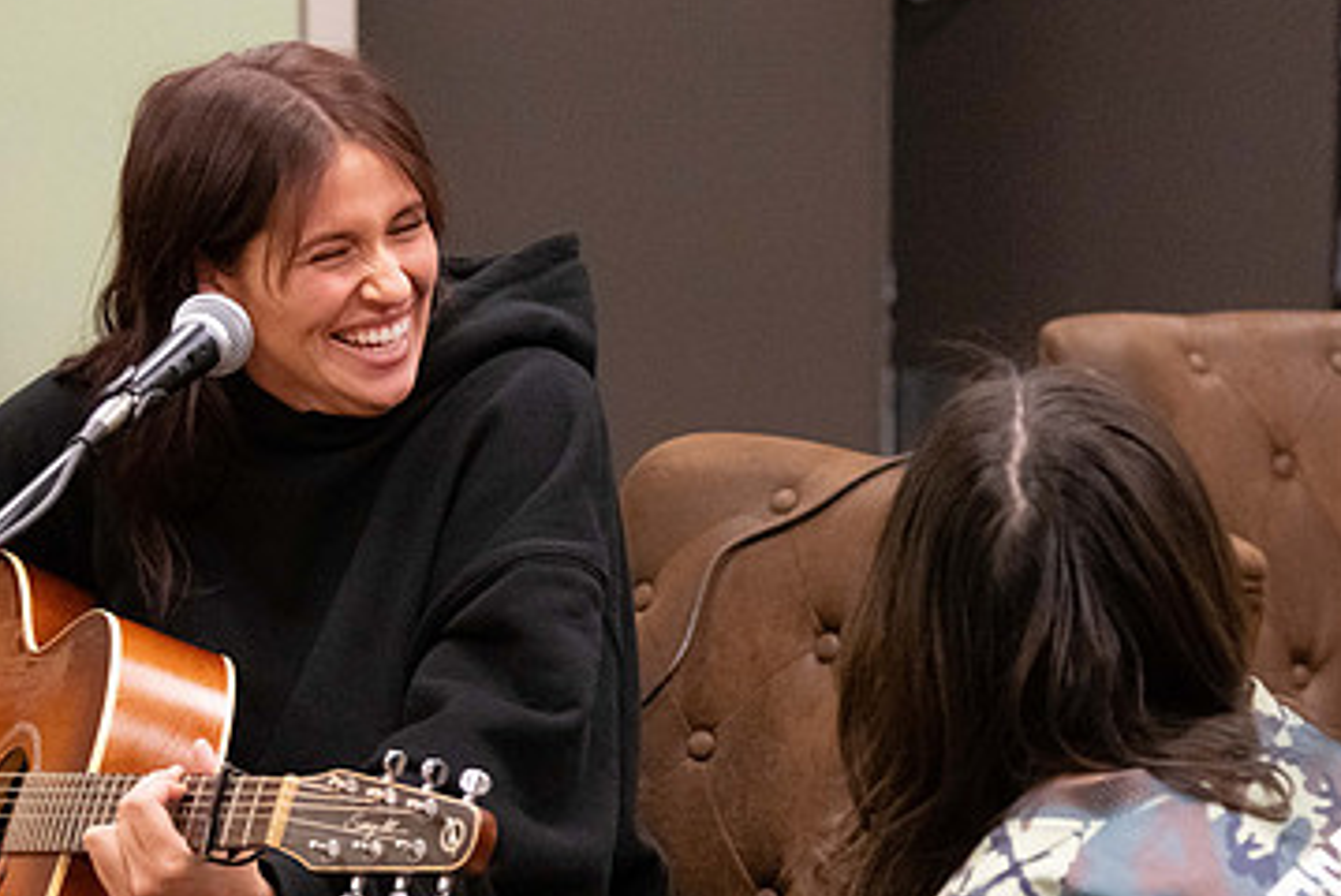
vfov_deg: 11.3
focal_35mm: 121
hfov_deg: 16.9
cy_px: 673
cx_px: 701
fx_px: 4511
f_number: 4
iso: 6400
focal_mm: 65
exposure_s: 1/250
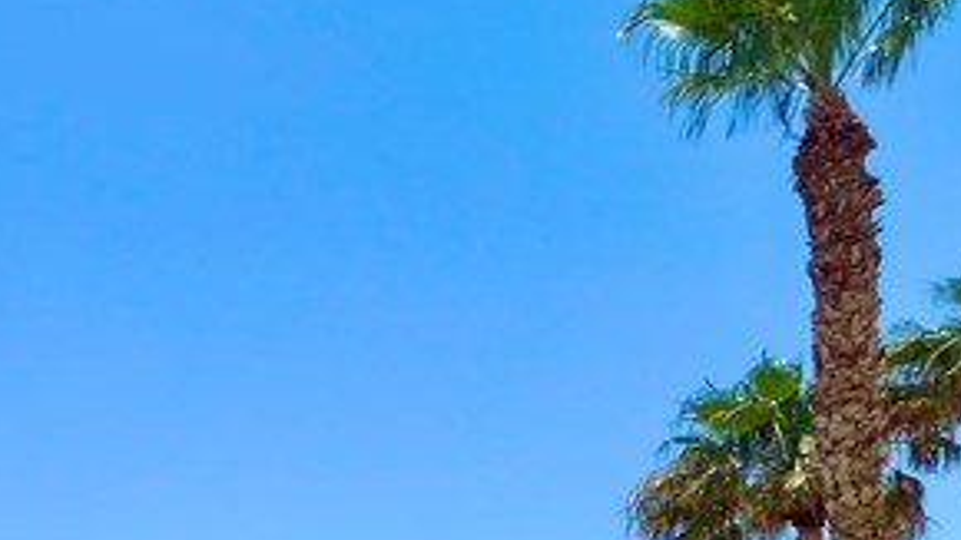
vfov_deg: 19.9
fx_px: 1274
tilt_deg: +3.0
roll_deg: -0.8
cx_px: -610
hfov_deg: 25.4
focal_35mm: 50
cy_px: 858
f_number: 1.8
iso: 32
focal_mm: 1.57
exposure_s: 1/2137
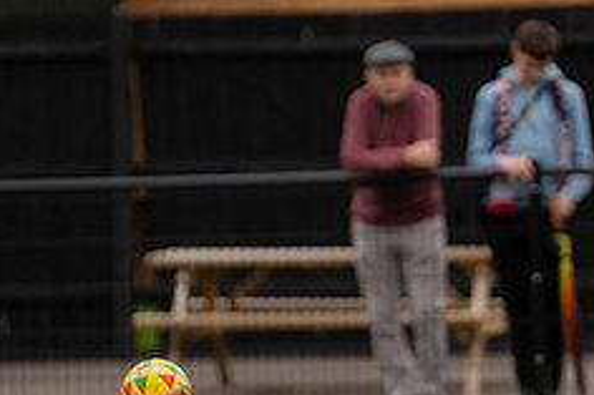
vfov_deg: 1.2
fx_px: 18269
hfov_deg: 1.9
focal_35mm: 1108
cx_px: 524
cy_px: 243
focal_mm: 300
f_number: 2.8
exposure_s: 1/2000
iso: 400
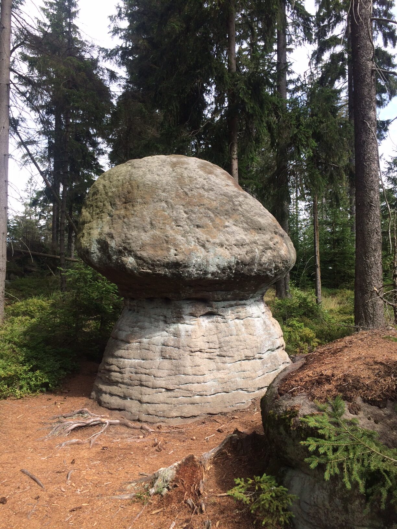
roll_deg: +0.5
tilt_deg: +4.6
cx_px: 198
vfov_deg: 61.7
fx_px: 443
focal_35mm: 29
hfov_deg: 48.2
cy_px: 264
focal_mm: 4.15
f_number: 2.2
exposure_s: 1/586
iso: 32
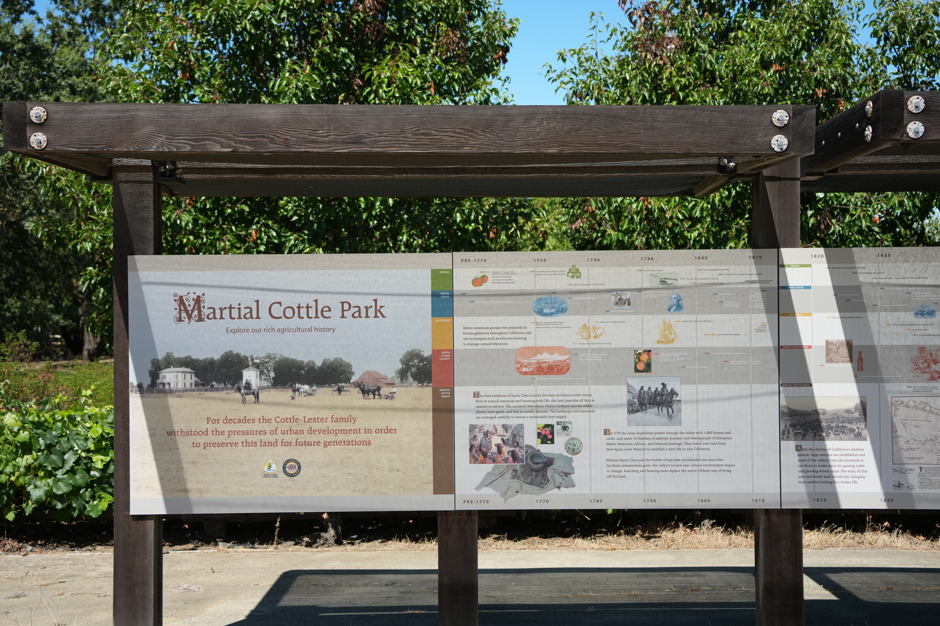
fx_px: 1305
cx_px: 470
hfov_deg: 39.6
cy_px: 313
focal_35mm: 50
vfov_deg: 27.0
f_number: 4.5
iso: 500
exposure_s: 1/2500
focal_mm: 50
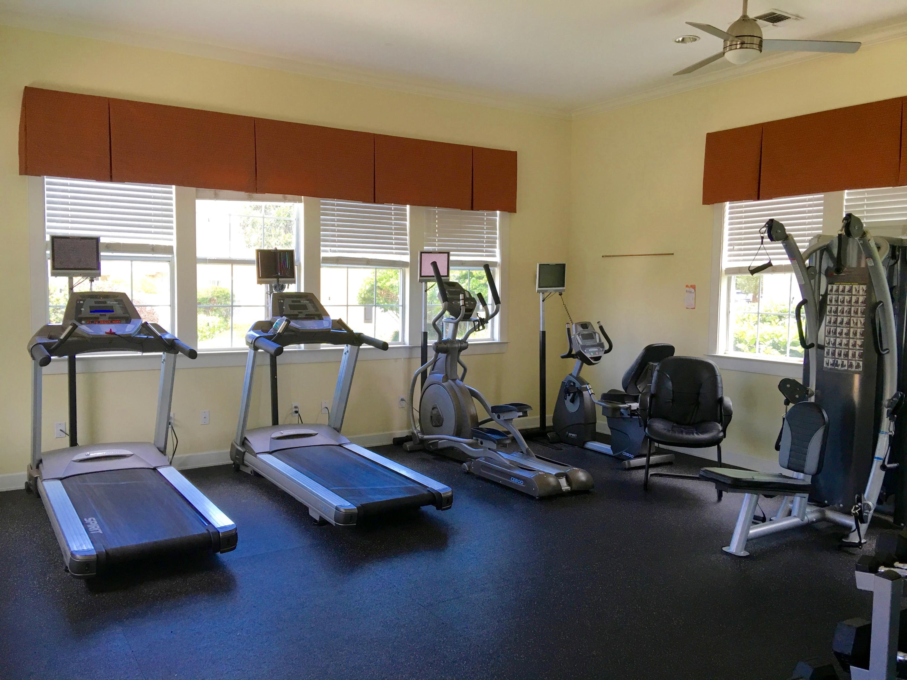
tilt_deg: -3.3
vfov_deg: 48.2
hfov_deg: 61.7
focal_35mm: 29
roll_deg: -0.8
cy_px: 340
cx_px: 454
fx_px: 760
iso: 25
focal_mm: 4.15
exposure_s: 1/40
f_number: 2.2
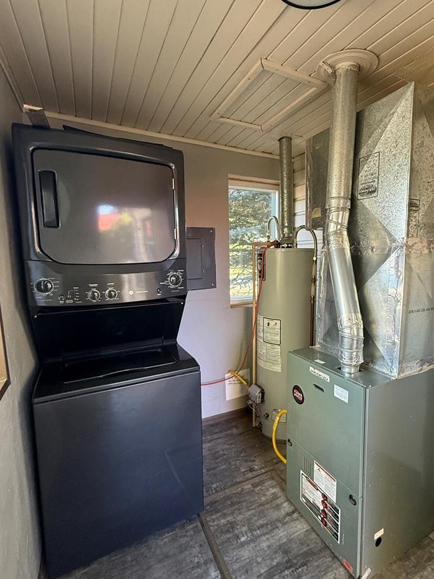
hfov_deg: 71.1
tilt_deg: -5.9
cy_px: 288
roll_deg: +0.3
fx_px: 301
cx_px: 251
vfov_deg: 87.7
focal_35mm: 18
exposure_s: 1/99
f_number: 2.2
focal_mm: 2.22
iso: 320
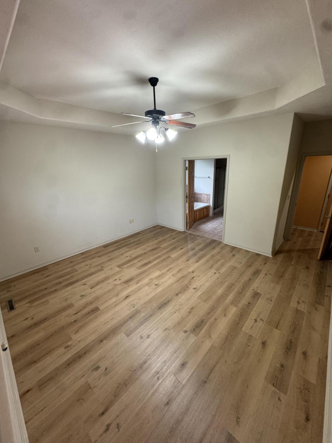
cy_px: 222
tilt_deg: -16.5
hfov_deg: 85.7
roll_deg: +3.0
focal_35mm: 14
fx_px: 179
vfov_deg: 102.1
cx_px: 166
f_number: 2.2
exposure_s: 1/60
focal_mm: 2.22
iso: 200
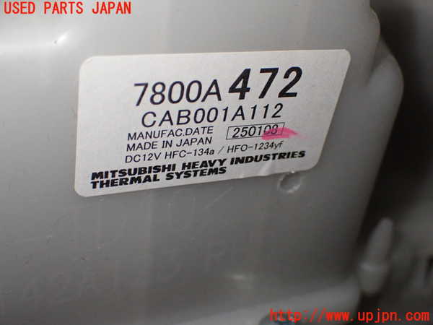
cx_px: 216
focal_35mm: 50
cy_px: 162
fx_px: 625
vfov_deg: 29.1
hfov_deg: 38.2
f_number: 3.2
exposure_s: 1/200
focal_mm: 9.01
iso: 640
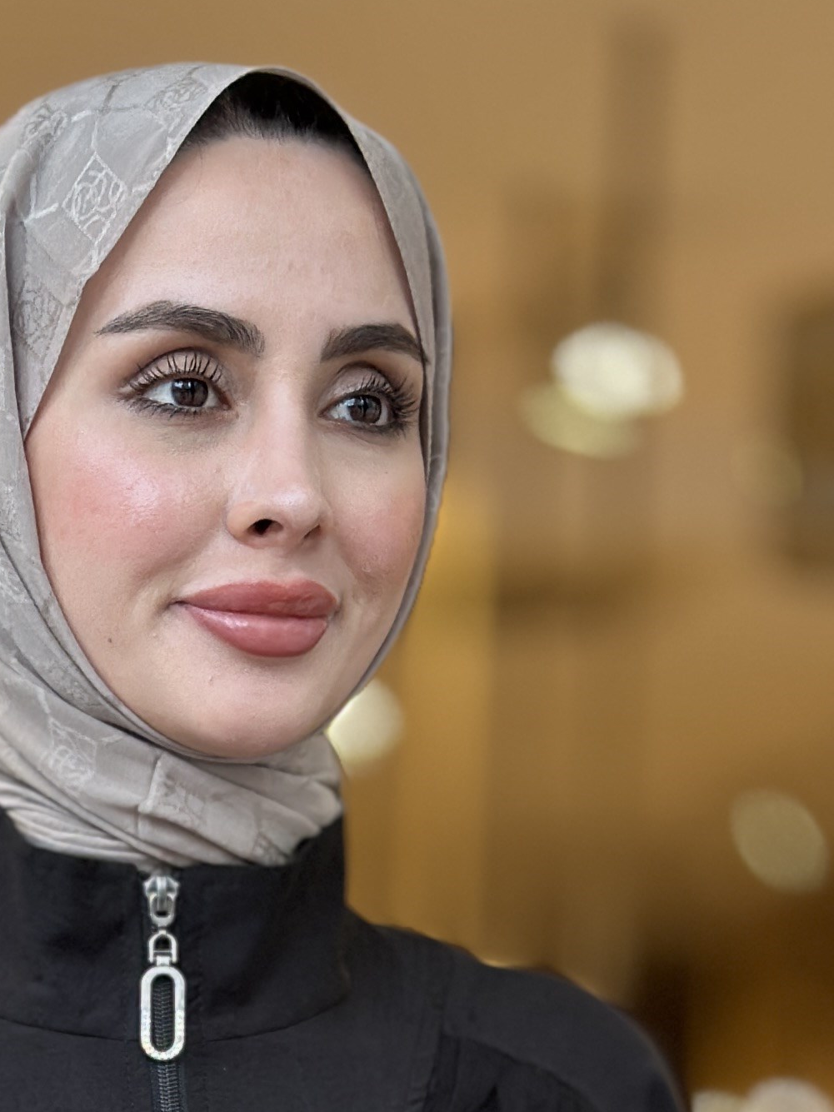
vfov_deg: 13.0
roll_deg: -1.0
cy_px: 1540
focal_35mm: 145
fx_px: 4659
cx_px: 121
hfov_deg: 10.2
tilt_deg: -3.0
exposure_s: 1/121
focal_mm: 6.86
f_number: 1.78
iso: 100
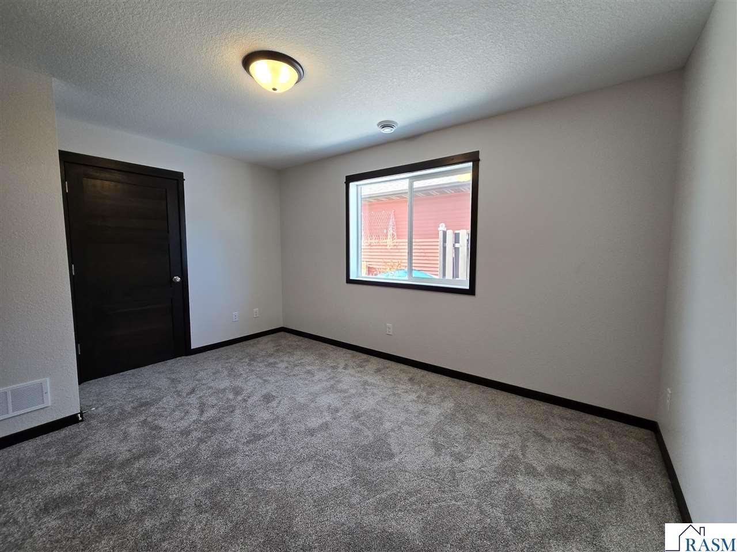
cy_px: 276
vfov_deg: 89.9
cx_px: 368
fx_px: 277
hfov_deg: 106.2
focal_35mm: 13
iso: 80
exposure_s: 1/120
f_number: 2.2
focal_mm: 2.2
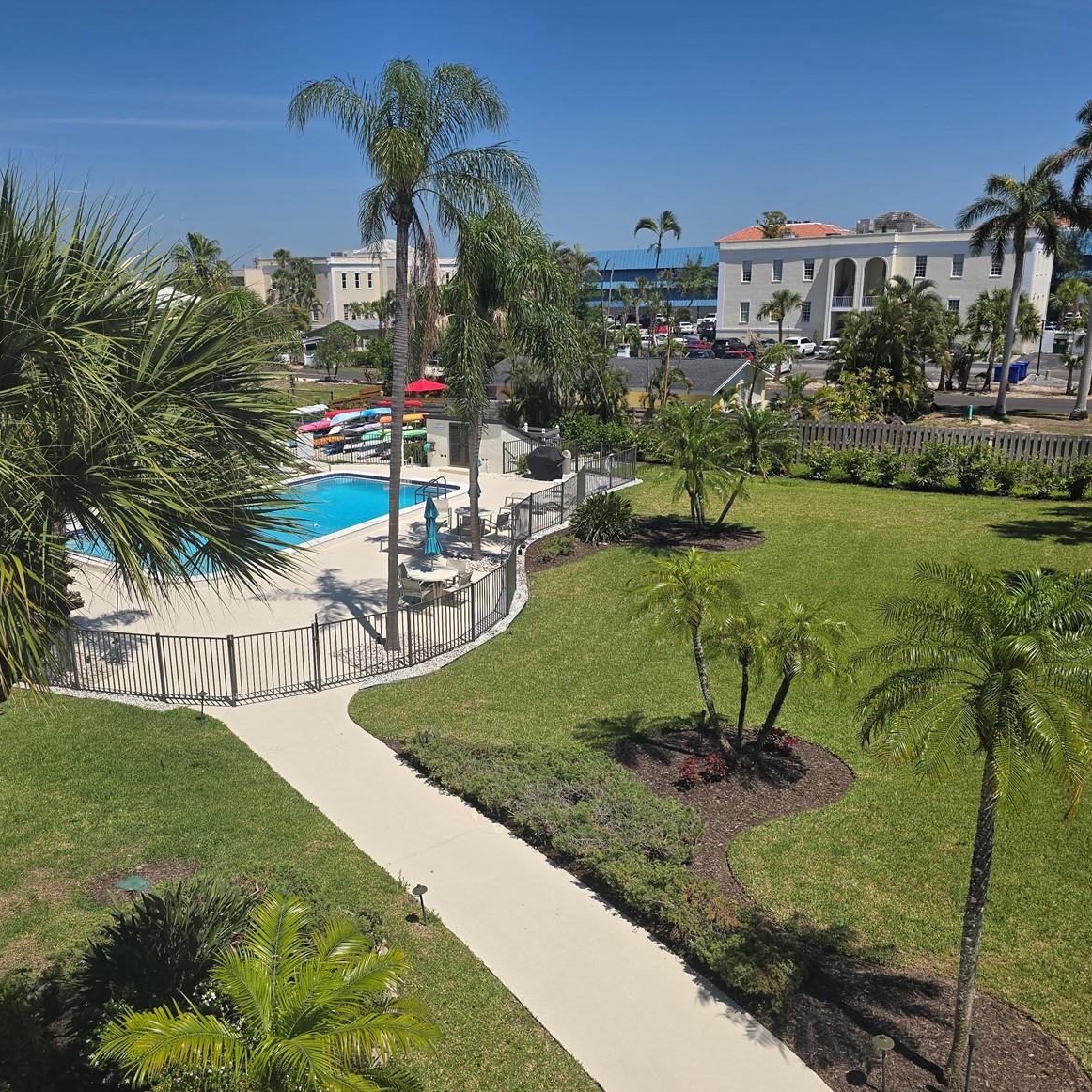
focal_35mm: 28
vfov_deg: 57.3
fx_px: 999
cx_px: 479
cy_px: 548
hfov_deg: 57.1
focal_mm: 6.3
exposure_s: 1/1505
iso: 12
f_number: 1.7
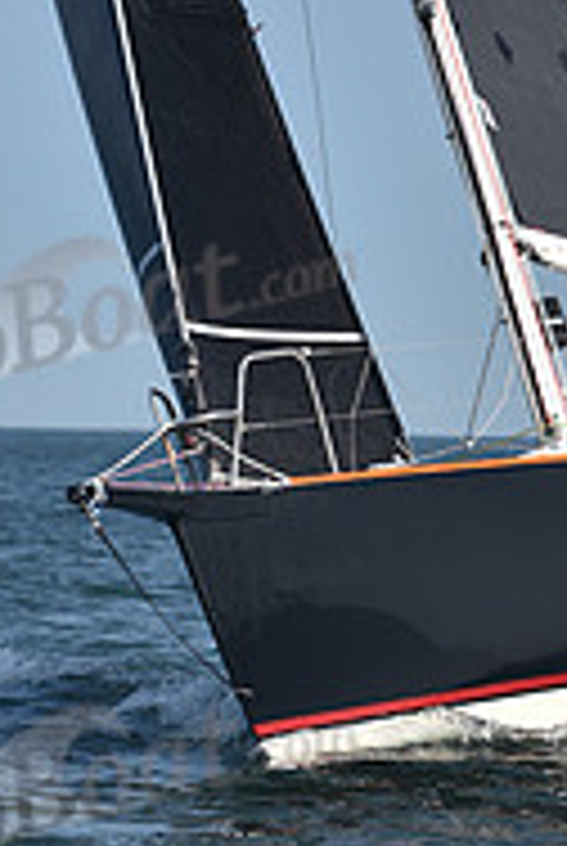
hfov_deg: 4.4
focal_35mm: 314
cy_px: 504
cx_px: 592
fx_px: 7391
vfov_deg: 6.6
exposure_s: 1/2000
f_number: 3.2
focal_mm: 102
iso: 250
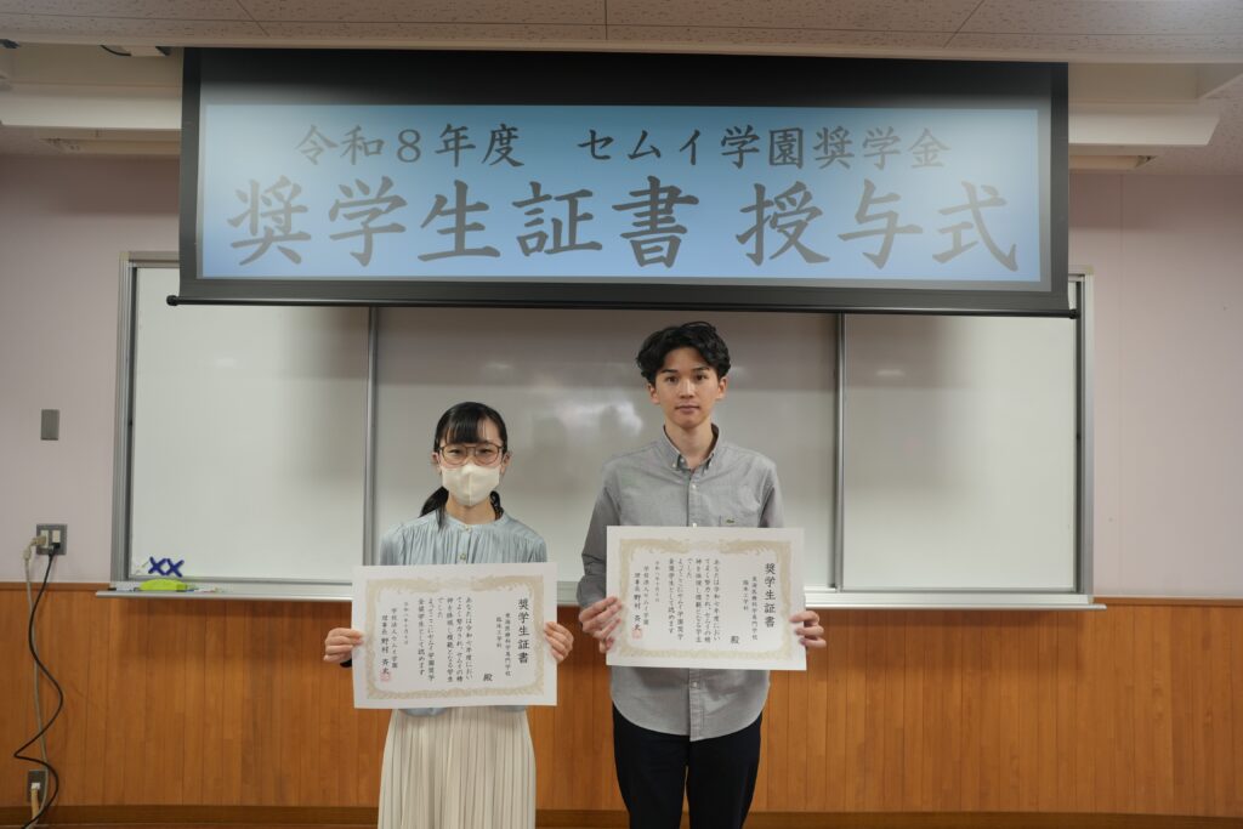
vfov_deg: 61.9
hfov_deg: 84.0
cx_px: 622
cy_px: 414
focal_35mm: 20
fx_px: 691
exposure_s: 1/160
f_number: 4
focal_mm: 20
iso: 320
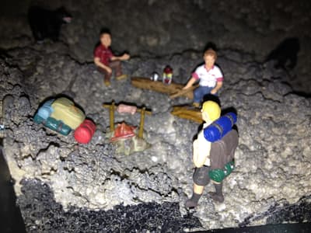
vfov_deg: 40.7
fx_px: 314
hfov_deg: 52.6
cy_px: 116
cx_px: 156
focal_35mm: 35
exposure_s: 1/128
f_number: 2.4
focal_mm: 4.28
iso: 50
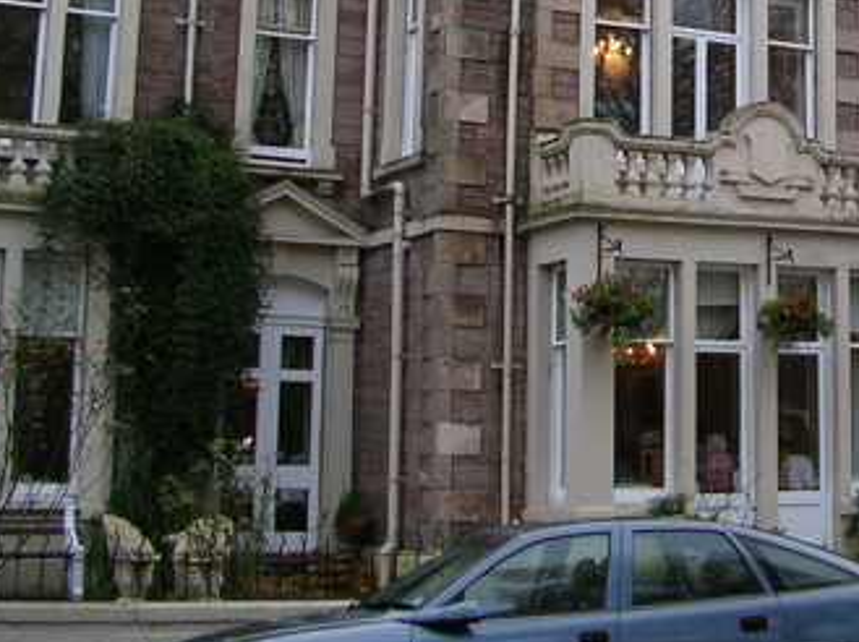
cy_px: 34
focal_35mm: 74
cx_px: 820
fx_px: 1834
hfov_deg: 25.3
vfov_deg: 19.4
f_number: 2.8
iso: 50
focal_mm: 5.8
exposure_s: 1/61.2
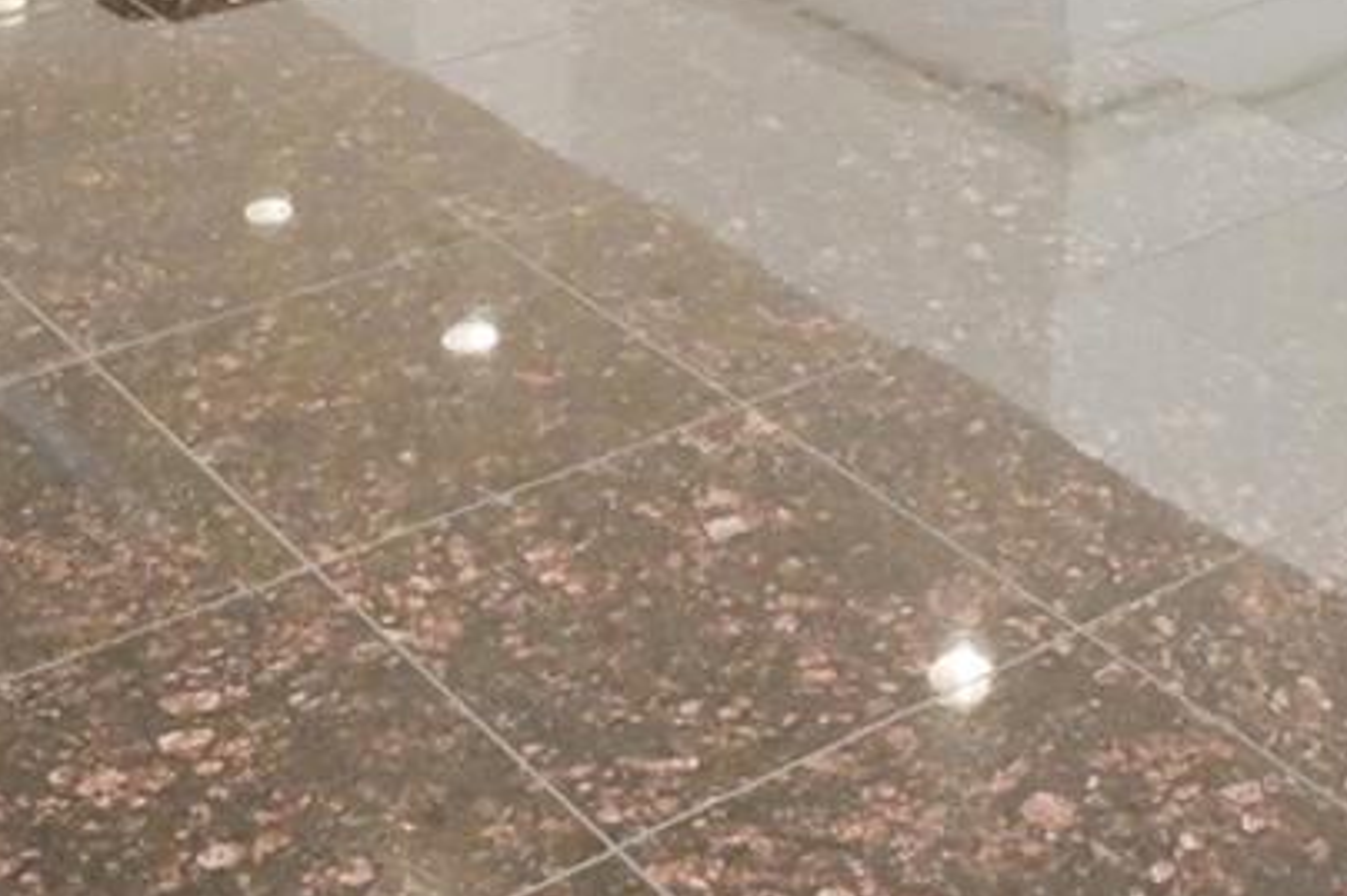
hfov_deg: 28.4
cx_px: 570
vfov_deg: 15.8
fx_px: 2655
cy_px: -793
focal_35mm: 71
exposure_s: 1/20
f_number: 10
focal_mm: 14
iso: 2500
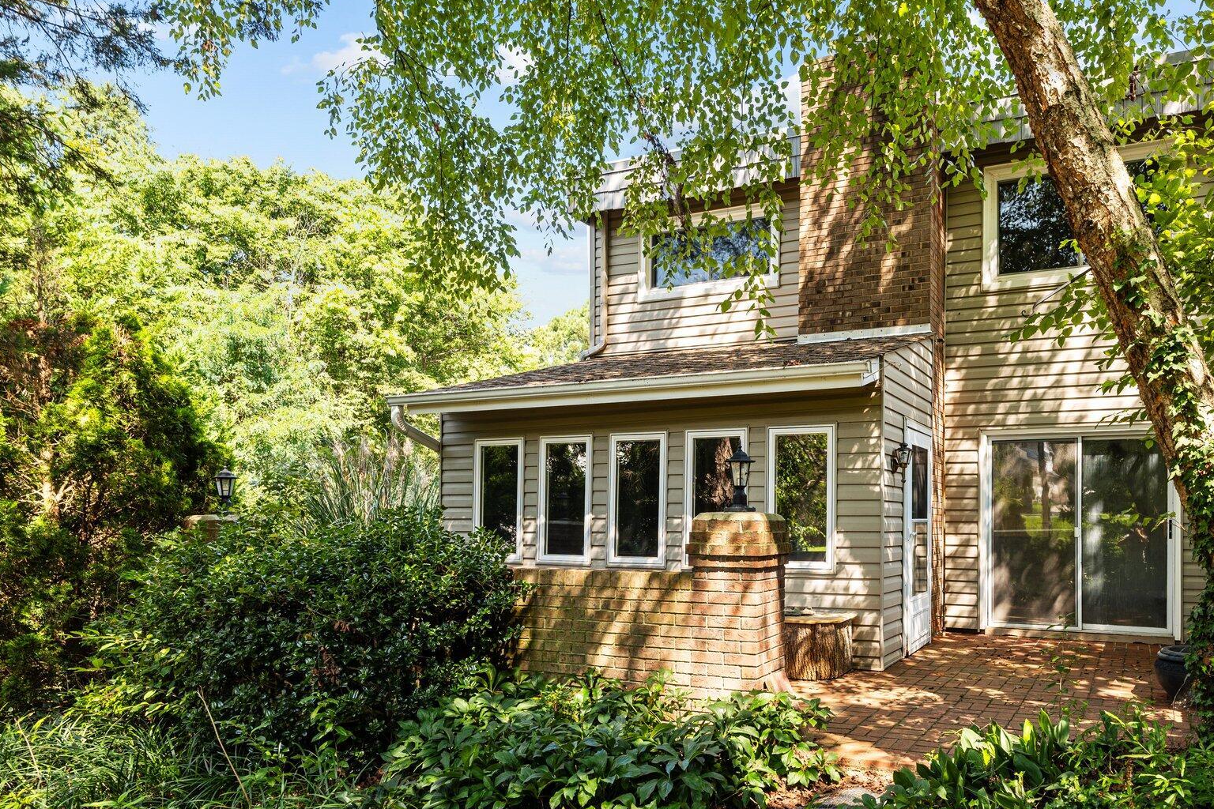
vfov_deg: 52.6
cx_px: 796
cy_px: 507
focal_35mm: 24
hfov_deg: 71.8
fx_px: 809
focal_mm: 18
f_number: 7.1
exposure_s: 1/40
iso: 200
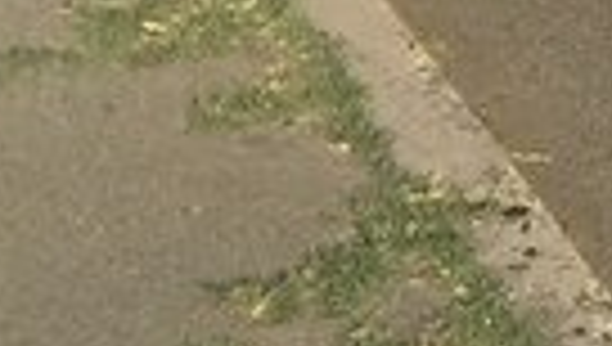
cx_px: 1413
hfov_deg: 11.8
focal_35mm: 153
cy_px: -407
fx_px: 2487
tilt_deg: -15.5
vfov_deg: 7.6
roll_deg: -3.0
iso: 32
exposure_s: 1/2639
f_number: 2.2
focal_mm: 4.15
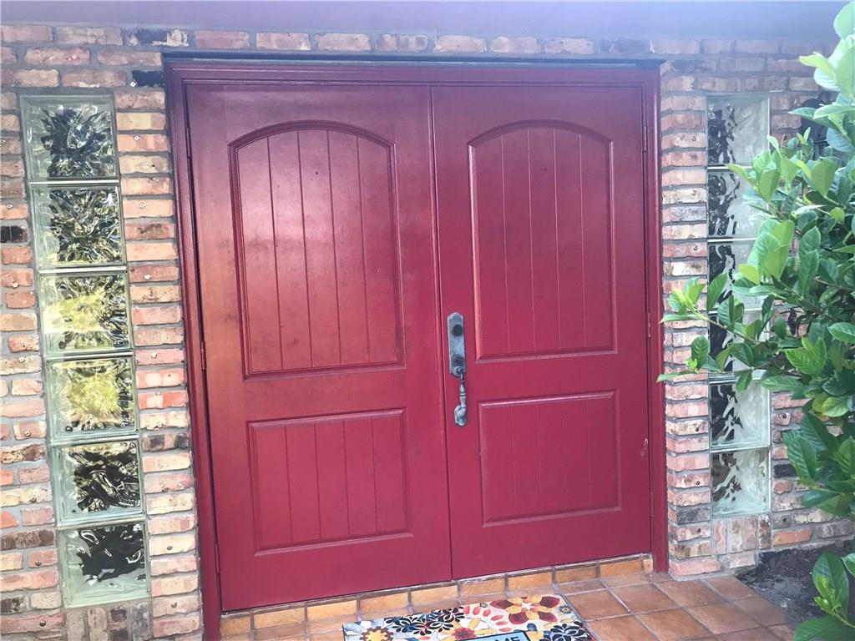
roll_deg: +2.9
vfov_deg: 49.7
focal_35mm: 28
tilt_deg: -5.9
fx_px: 692
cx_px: 428
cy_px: 320
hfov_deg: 63.4
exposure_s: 1/30
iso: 20
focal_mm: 3.99
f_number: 1.8
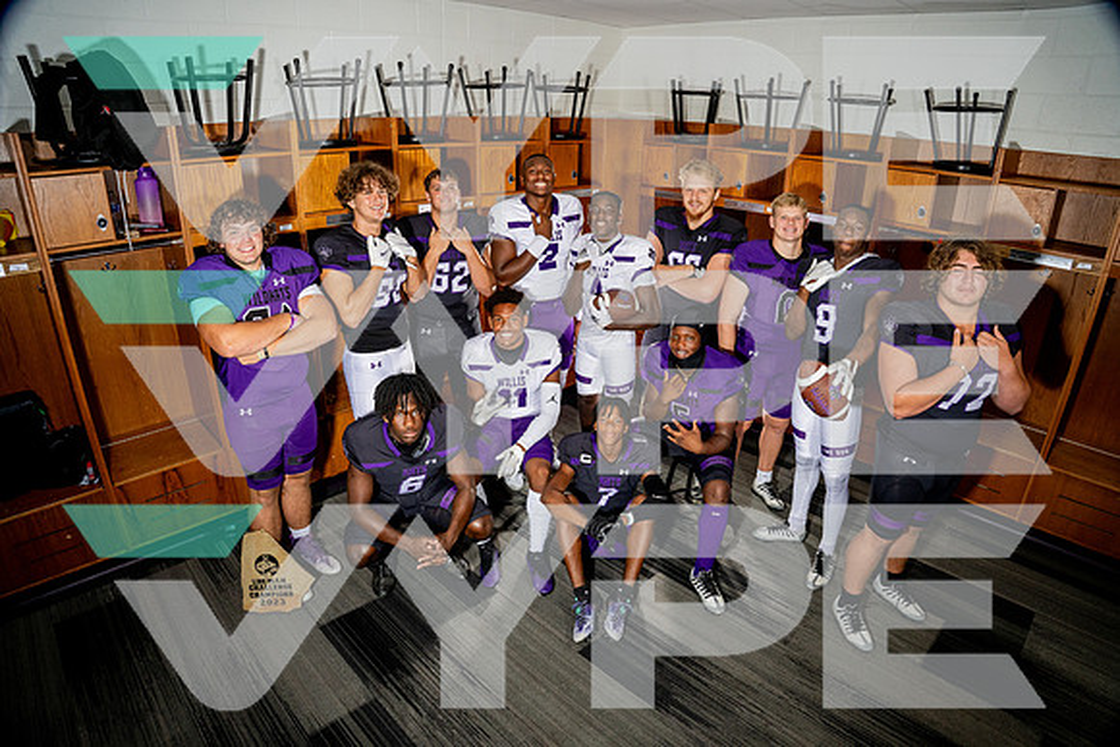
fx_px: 622
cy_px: 374
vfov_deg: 62.0
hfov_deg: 84.0
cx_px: 560
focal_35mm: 20
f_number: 8
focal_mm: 20
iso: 1250
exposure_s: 1/250
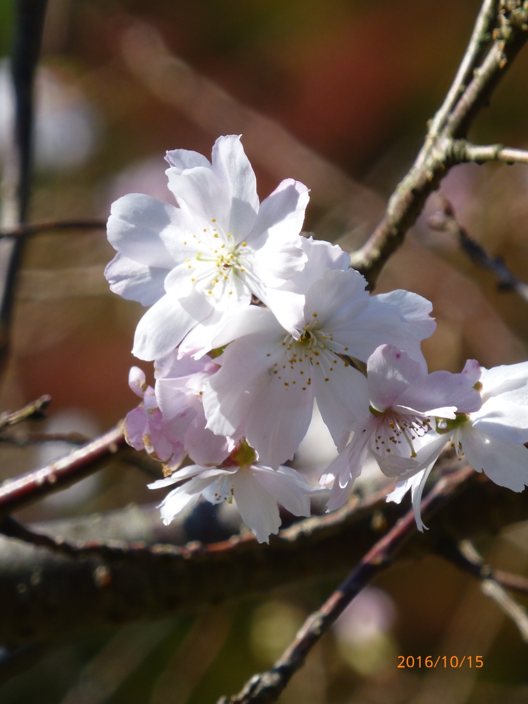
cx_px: 264
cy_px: 352
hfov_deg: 2.2
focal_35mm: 684
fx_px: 13911
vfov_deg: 2.9
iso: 100
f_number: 6.4
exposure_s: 1/250
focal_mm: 86
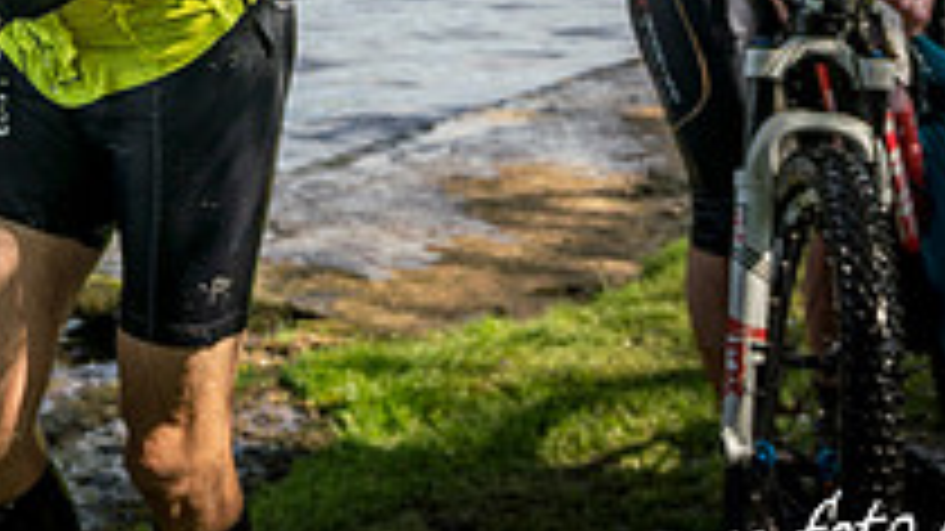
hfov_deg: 24.0
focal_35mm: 81
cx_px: -176
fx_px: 2029
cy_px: -71
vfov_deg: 14.5
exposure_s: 1/1600
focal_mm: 28
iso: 400
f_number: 4
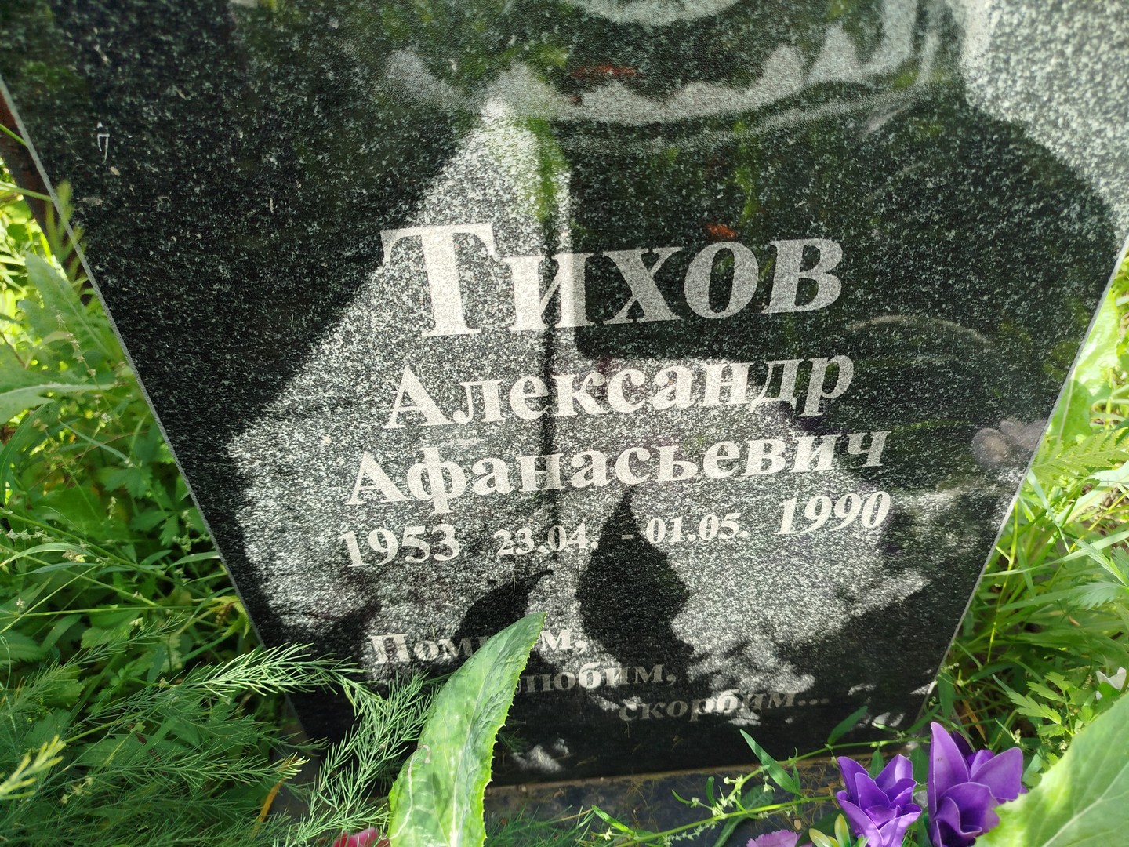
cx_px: 564
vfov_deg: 56.8
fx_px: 783
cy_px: 424
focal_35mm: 24
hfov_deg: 71.6
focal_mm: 5.31
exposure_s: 1/261
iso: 50
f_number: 1.7
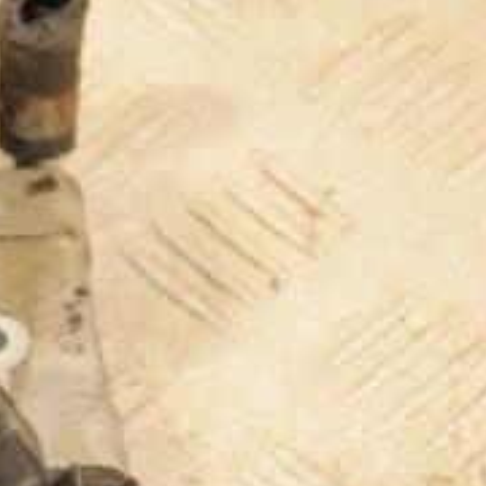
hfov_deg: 6.2
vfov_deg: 6.3
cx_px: -297
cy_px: 364
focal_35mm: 280
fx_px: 4448
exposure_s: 1/125
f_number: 5.3
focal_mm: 66
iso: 800
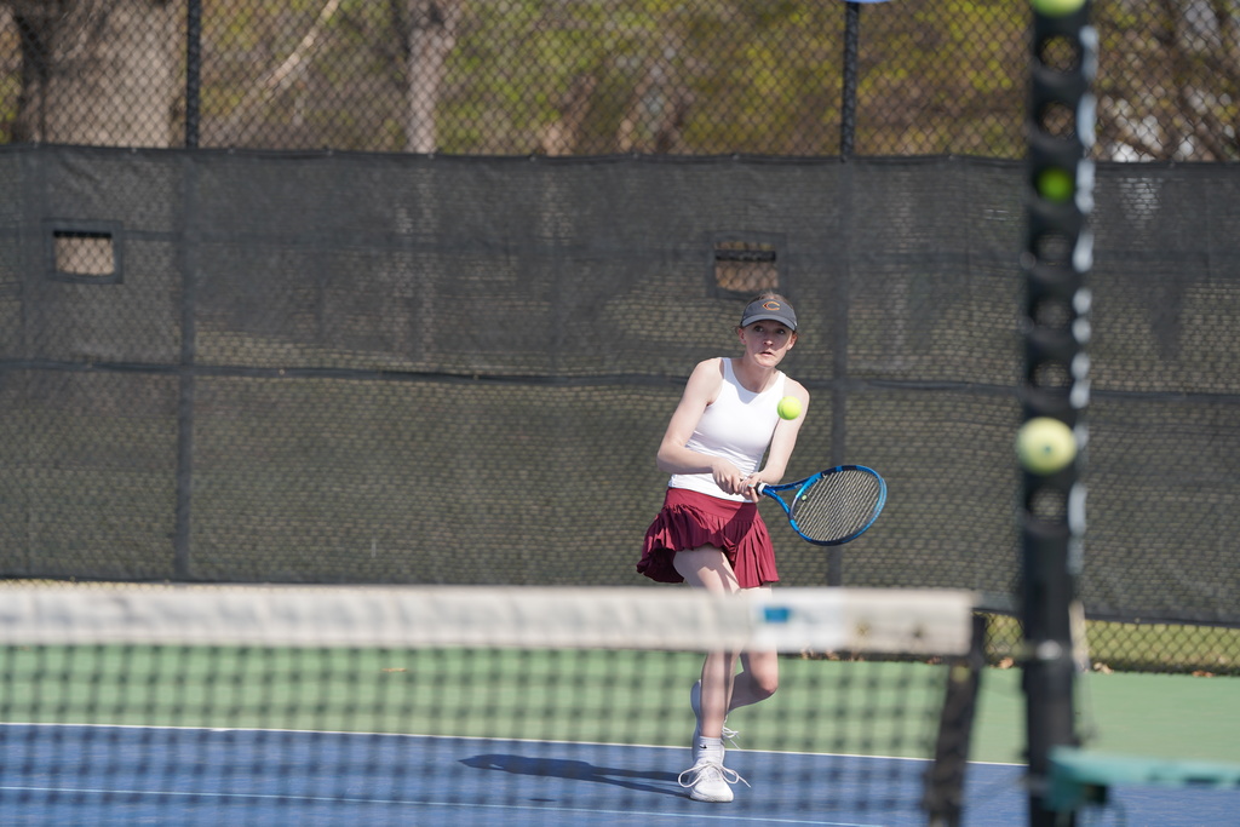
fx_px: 6889
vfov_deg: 6.9
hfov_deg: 10.3
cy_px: 414
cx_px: 620
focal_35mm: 200
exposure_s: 1/1000
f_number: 4.5
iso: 100
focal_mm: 200
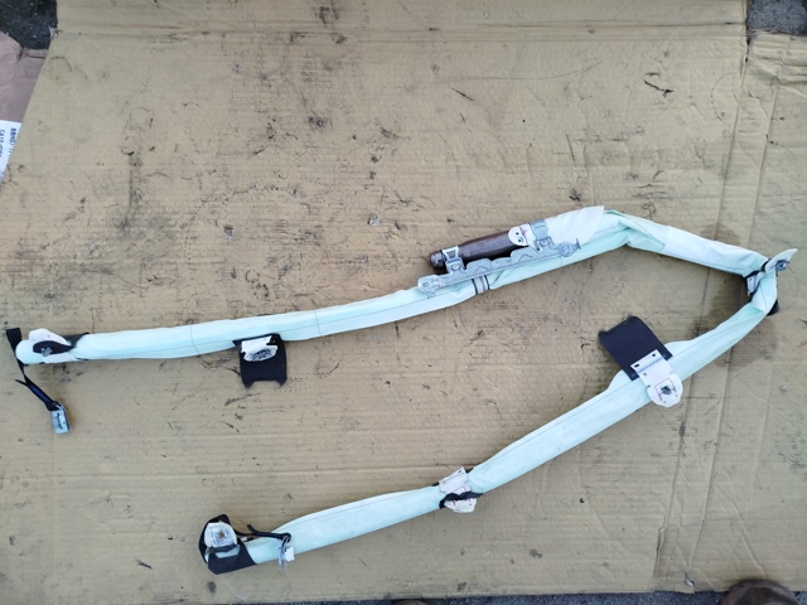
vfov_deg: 56.8
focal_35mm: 24
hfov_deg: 71.6
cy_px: 302
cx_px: 404
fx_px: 560
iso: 200
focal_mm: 5.31
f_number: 1.7
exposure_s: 1/33
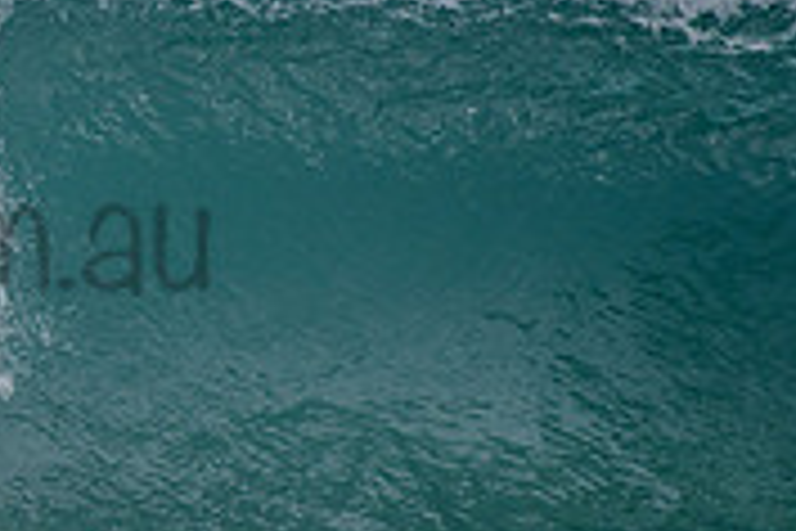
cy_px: 187
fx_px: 36127
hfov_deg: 1.3
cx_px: -265
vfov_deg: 0.8
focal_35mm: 1634
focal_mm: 500
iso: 250
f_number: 5.6
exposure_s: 1/2000
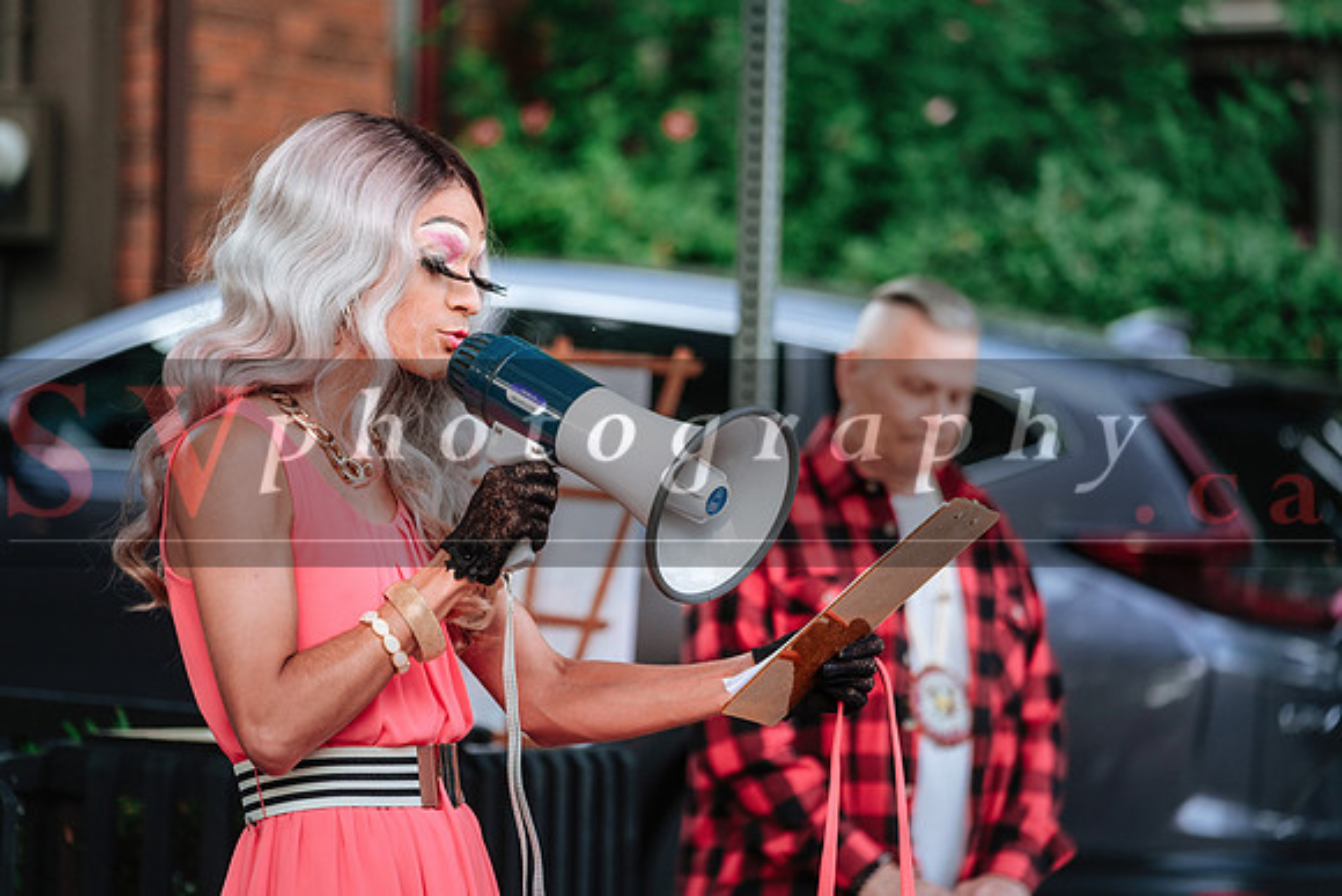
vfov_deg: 7.1
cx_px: 671
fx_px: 7233
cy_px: 448
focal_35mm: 194
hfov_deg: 10.6
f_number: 3.2
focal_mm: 129.2
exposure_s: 1/320
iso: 800
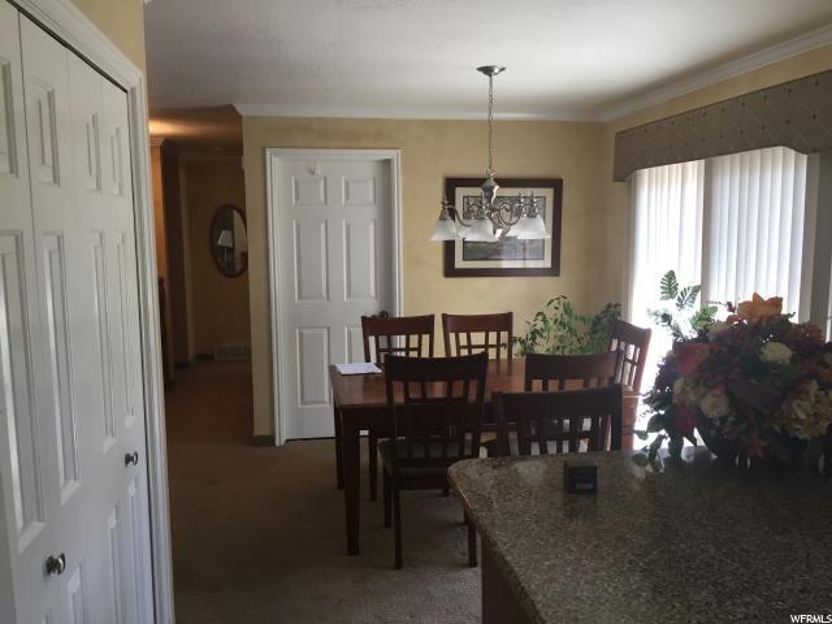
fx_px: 697
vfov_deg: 48.2
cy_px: 312
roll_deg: +1.4
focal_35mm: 29
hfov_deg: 61.7
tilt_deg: -6.7
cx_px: 416
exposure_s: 1/40
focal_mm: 4.15
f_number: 2.2
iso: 32
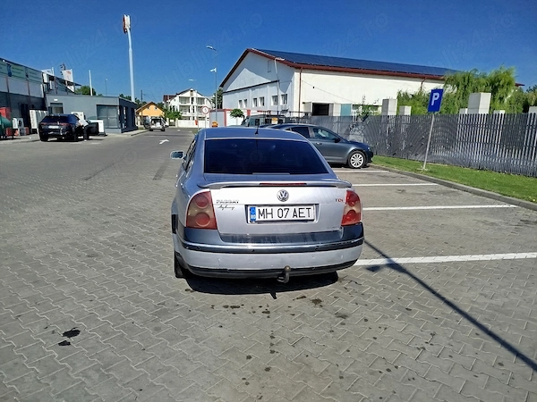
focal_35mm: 24
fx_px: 372
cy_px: 201
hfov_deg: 71.6
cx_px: 268
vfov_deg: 56.8
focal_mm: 5.31
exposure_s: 1/1681
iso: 50
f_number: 1.7
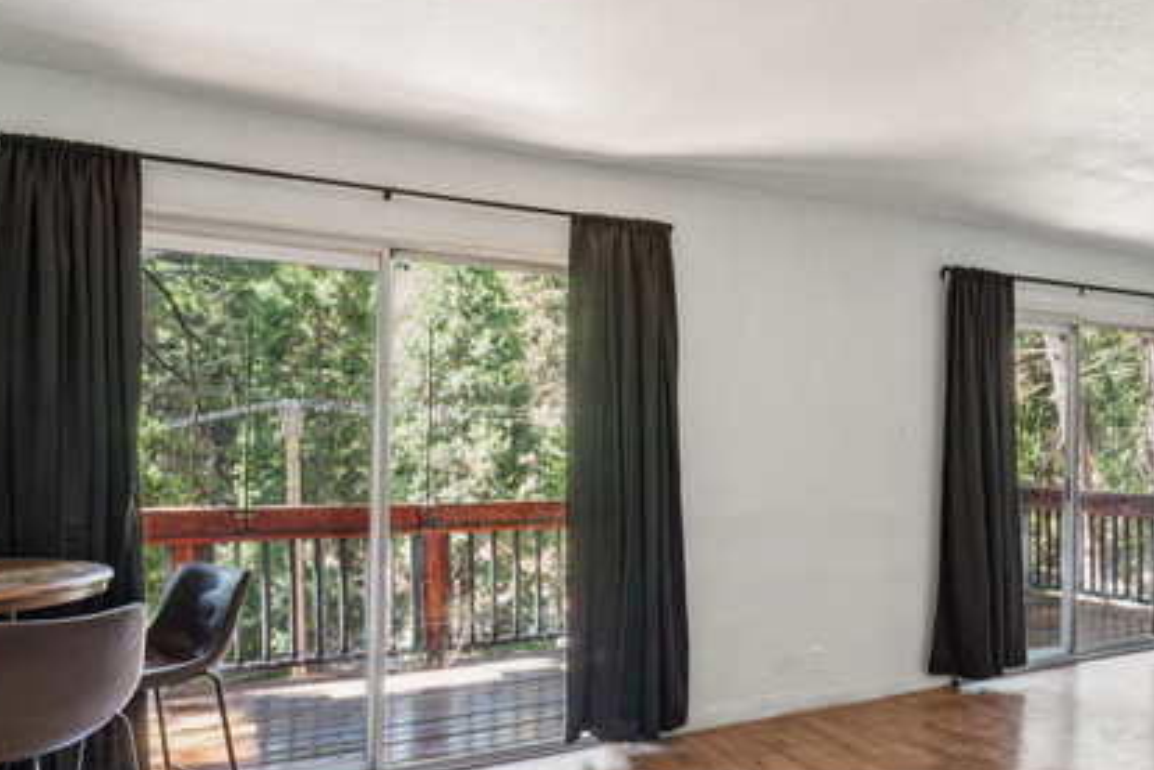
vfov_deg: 42.7
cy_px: 432
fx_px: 982
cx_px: 914
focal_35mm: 31
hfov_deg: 56.7
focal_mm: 16.9
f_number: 13
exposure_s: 1.6
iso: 100
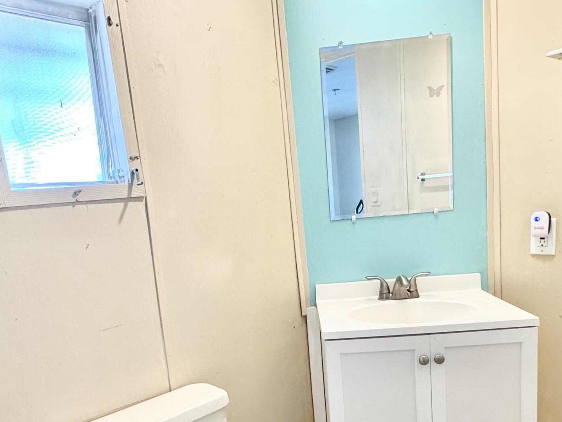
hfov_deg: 59.9
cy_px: 293
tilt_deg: -10.8
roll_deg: +5.0
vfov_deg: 45.8
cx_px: 266
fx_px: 487
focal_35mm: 30
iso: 250
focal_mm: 2.22
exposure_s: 1/120
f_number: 2.2
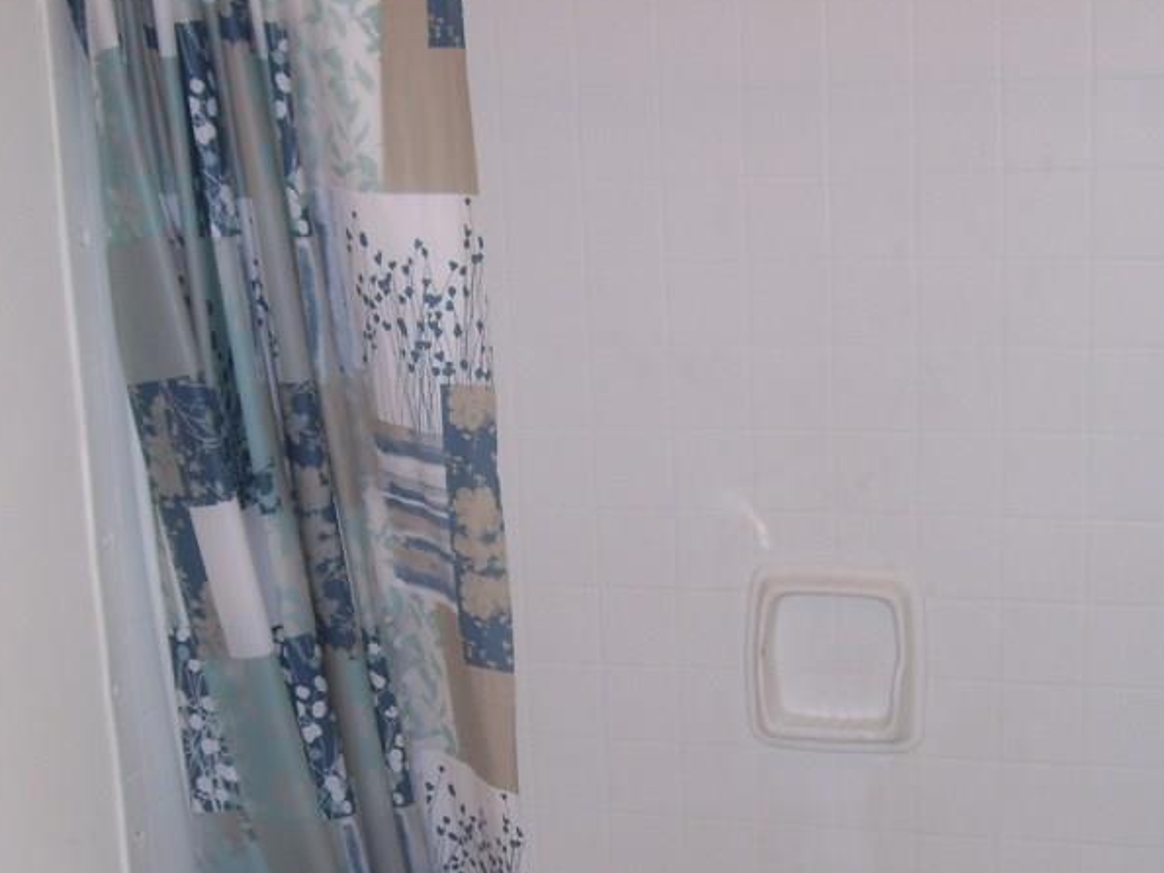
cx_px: 487
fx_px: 2084
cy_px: 707
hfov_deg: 31.1
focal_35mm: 62
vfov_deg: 23.3
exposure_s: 1/60
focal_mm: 6
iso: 80
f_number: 2.7
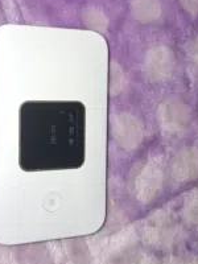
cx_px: 75
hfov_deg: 31.4
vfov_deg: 41.2
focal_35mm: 46
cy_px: 125
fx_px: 351
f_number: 1.8
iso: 50
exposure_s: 1/100
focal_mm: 5.54
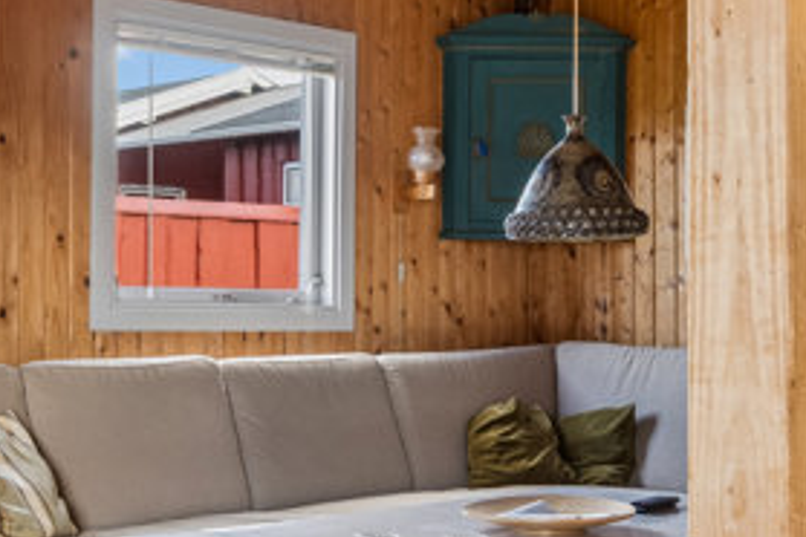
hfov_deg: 31.2
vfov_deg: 21.1
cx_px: 468
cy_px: 325
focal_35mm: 64
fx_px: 1442
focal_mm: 15
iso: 200
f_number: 8
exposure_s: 1/10
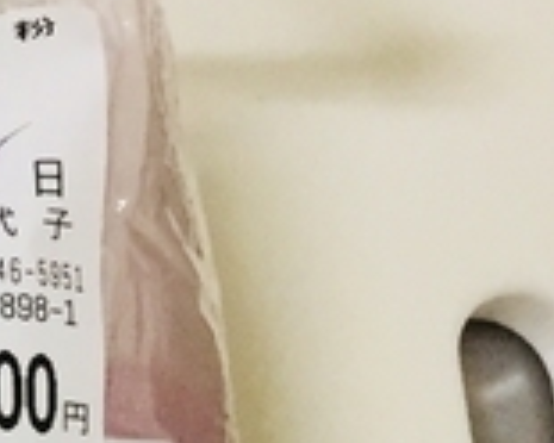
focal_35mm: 187
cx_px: -1201
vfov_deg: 8.1
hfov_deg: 8.4
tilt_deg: -76.7
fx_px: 3066
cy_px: 693
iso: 125
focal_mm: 4.15
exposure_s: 1/30
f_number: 2.2
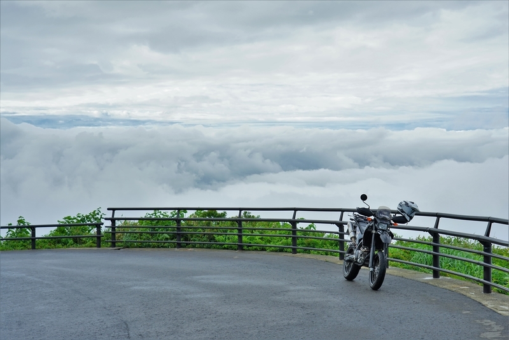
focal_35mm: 56
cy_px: 170
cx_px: 254
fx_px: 792
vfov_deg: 24.2
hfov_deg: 35.6
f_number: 5.6
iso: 100
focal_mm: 56
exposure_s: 1/400
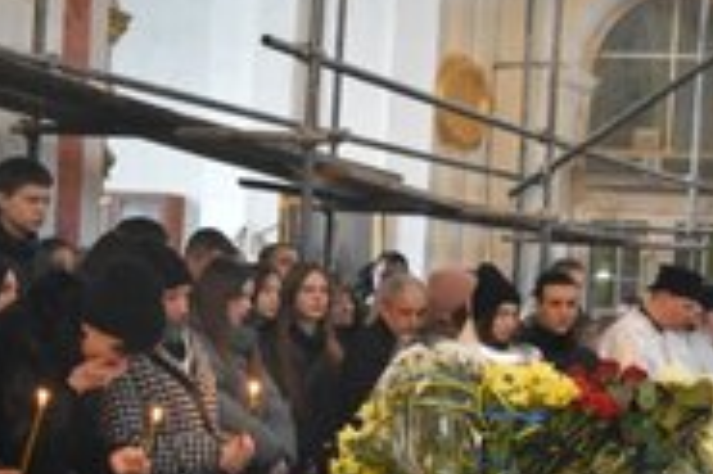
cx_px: 678
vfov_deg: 14.7
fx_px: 1801
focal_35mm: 91
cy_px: 487
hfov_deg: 21.7
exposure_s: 1/60
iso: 3200
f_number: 3.2
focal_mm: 28
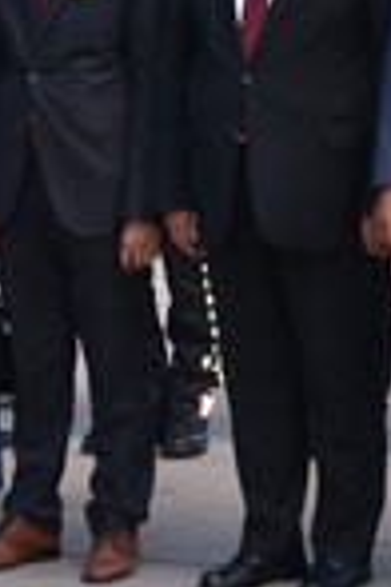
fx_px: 3893
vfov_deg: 8.5
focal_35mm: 239
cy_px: -188
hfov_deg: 5.7
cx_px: 503
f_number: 6.3
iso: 100
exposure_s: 1/160
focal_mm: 26
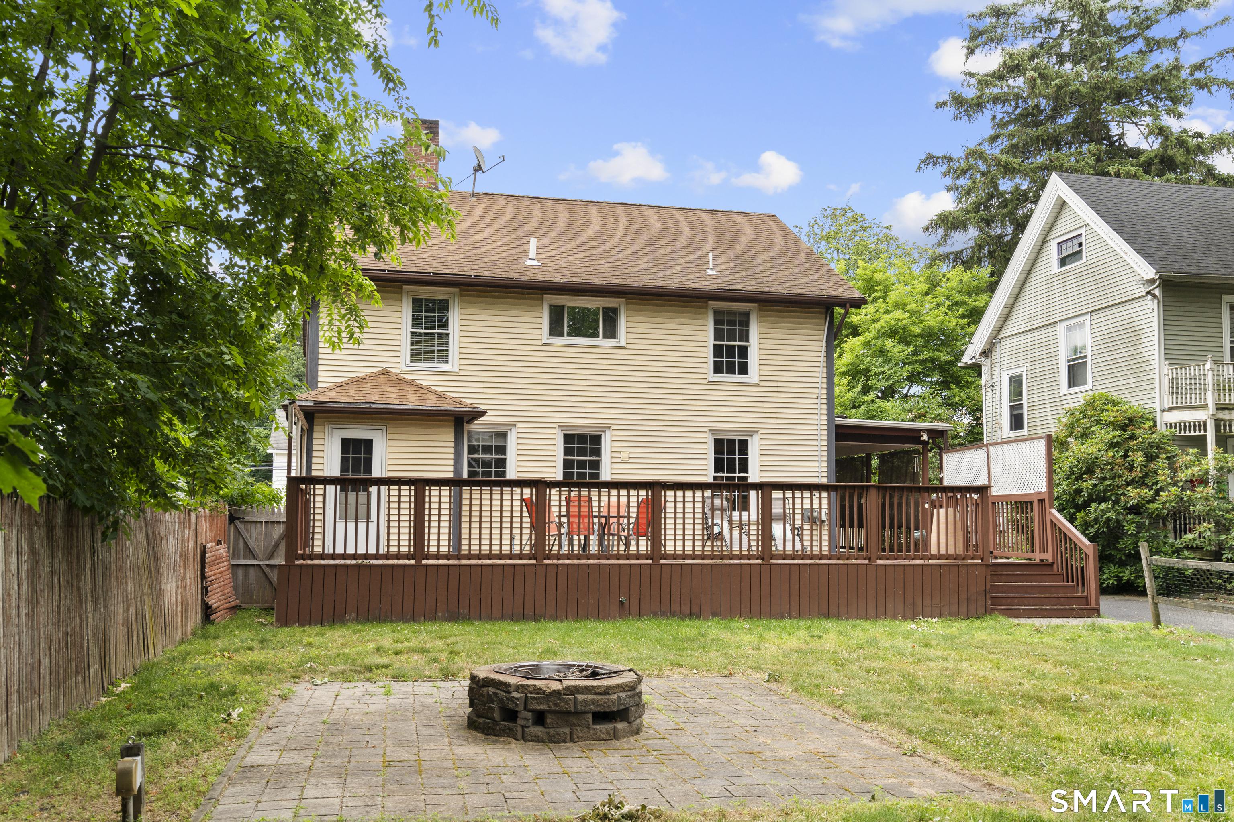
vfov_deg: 43.6
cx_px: 617
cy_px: 411
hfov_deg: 61.9
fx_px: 1028
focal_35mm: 30
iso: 200
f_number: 9
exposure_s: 1/6
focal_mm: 30
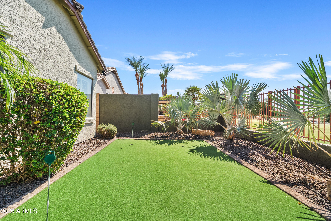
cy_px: 110
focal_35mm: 16
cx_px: 166
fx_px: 147
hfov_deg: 96.7
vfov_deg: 73.8
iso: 100
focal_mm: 16
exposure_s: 1/80
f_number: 8
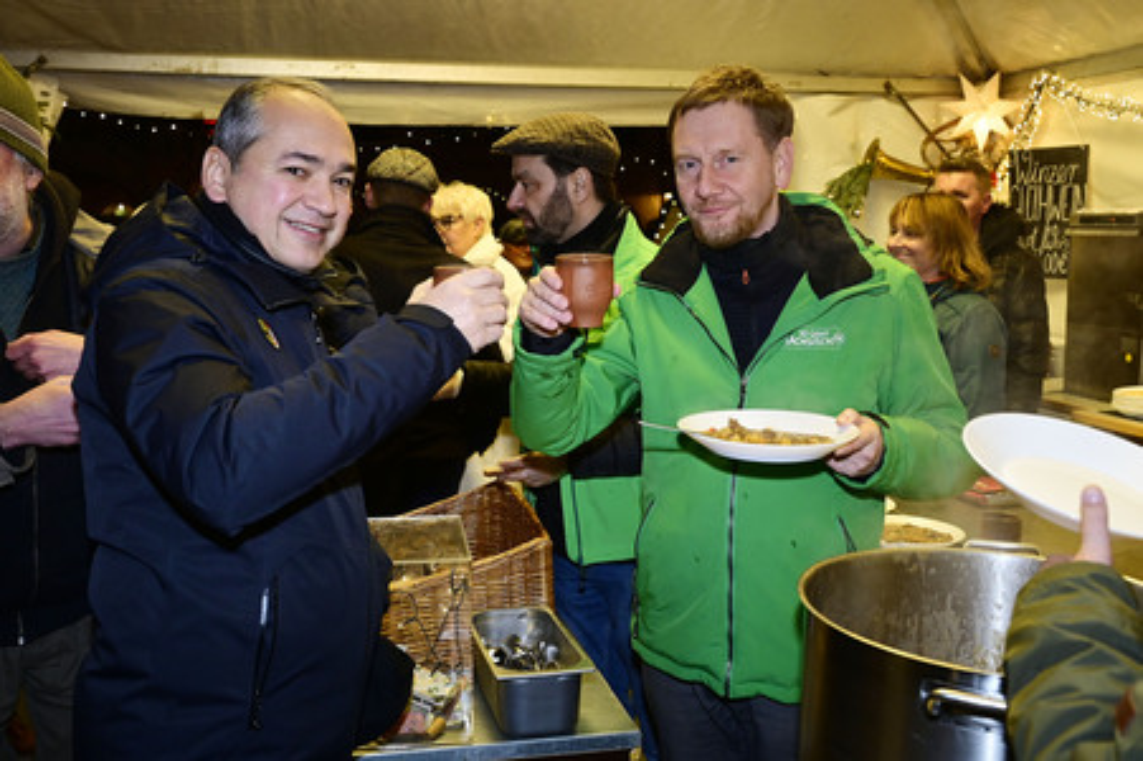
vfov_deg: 44.2
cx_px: 572
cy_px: 380
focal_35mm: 30
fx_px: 936
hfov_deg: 62.8
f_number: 5
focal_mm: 29.5
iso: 1600
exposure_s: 1/200
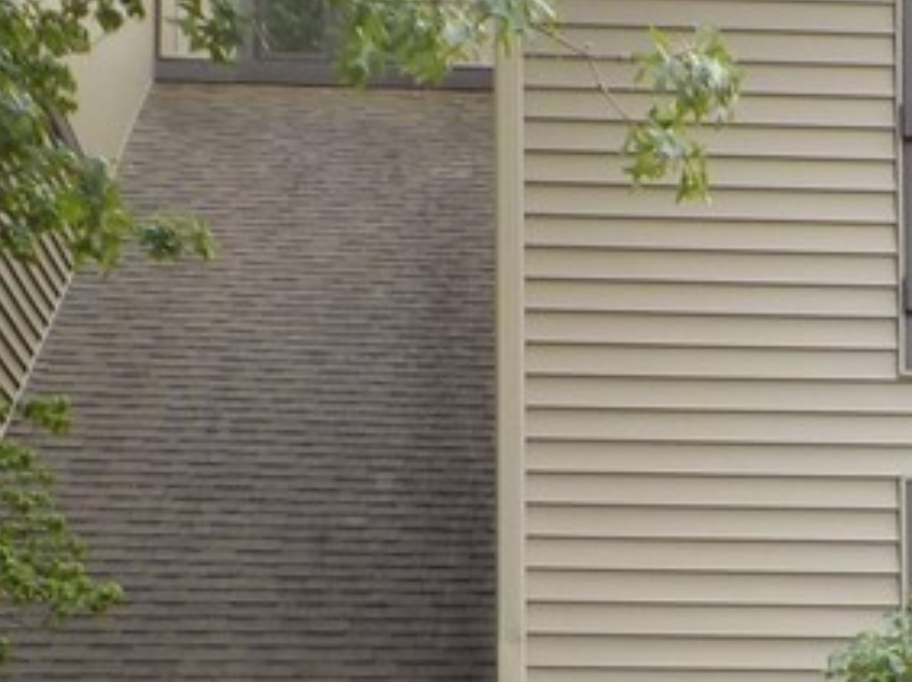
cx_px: 883
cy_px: 847
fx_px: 2869
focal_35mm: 109
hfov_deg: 17.7
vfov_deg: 13.2
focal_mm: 4.1
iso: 125
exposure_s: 1/250
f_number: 3.3
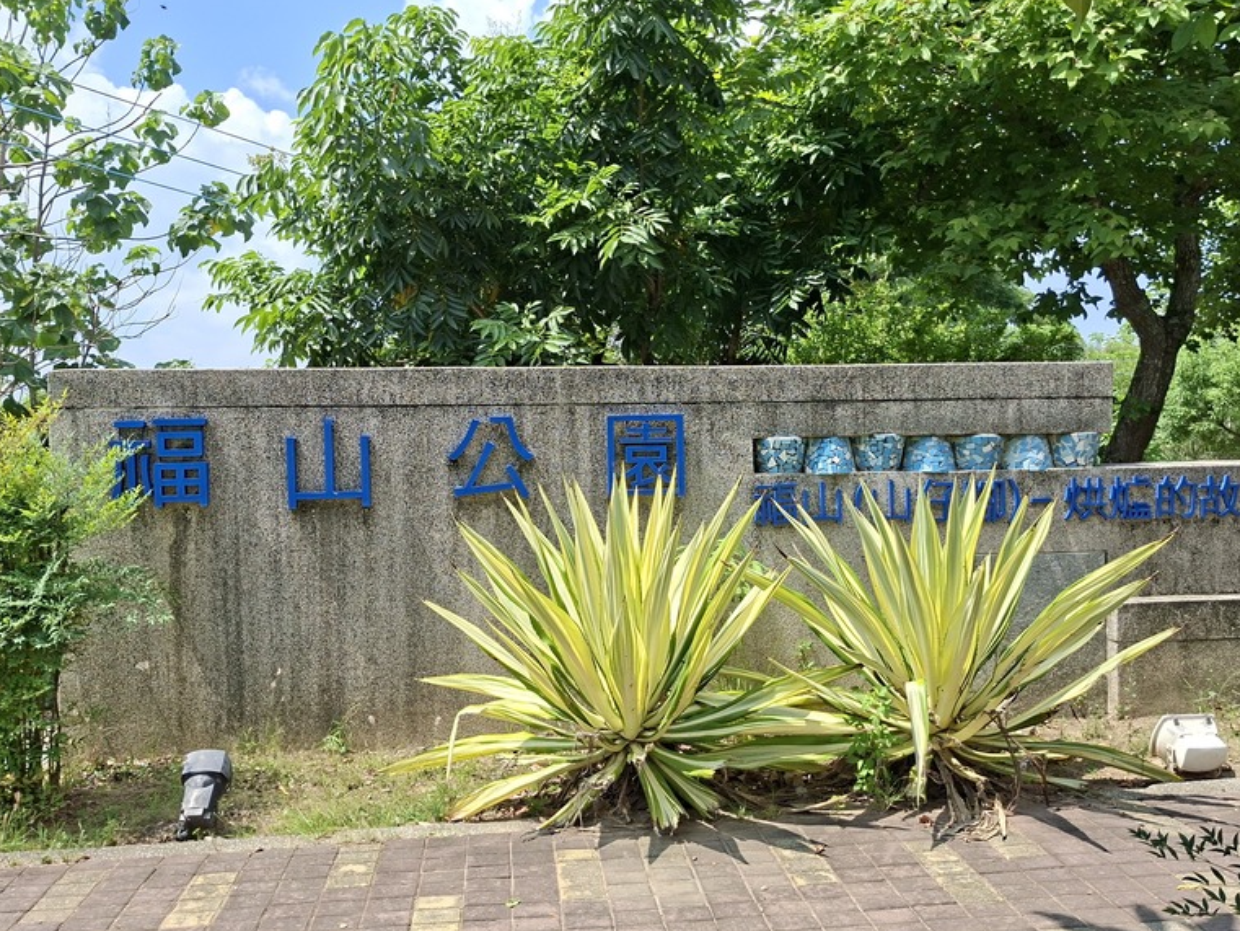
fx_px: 1039
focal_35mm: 29
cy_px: 463
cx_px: 614
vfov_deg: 48.2
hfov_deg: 61.7
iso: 50
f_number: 1.8
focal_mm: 5.54
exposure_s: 1/1414
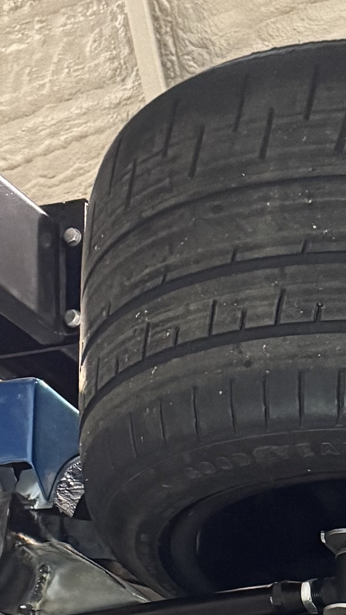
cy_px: 1182
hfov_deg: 10.4
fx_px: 1712
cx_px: 755
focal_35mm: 105
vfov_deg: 16.3
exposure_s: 1/40
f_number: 1.78
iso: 1000
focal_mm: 6.76
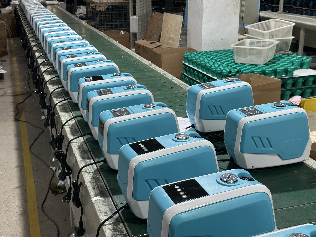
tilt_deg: -16.7
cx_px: 158
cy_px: 118
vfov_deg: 30.3
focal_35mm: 48
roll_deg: -0.4
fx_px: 438
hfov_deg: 39.7
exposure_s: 1/50
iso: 80
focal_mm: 6.86
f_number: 1.78
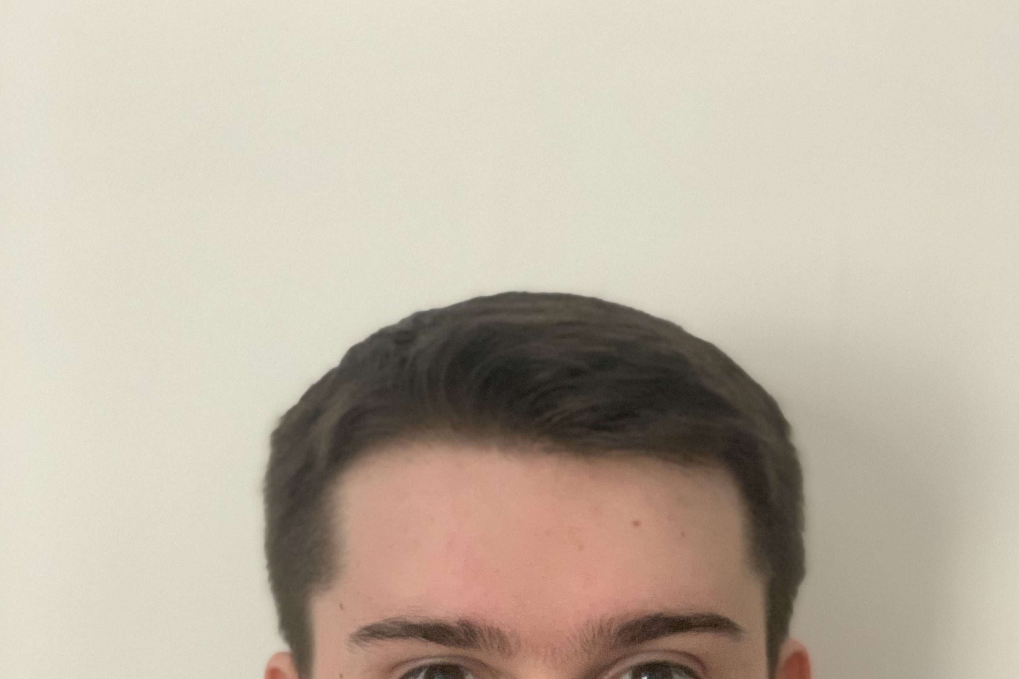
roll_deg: -2.7
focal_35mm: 73
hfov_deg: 27.7
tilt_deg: -3.5
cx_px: 515
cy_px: 669
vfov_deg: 18.2
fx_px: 2066
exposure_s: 1/37
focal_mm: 6
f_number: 2.4
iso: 500
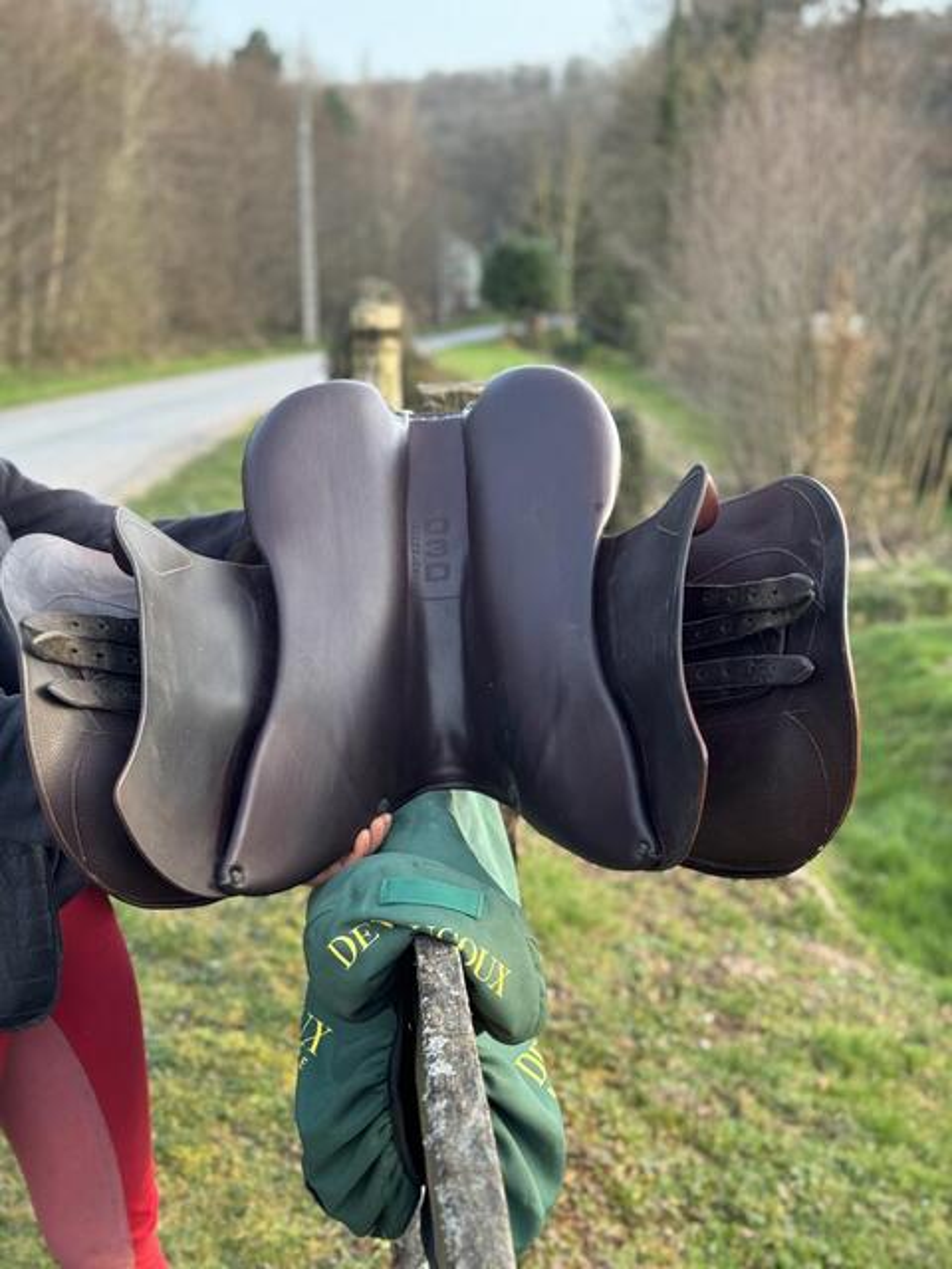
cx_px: 476
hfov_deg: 30.3
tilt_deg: -9.7
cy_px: 634
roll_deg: +0.6
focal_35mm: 48
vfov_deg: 39.7
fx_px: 1760
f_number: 1.78
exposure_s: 1/106
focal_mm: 6.76
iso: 100
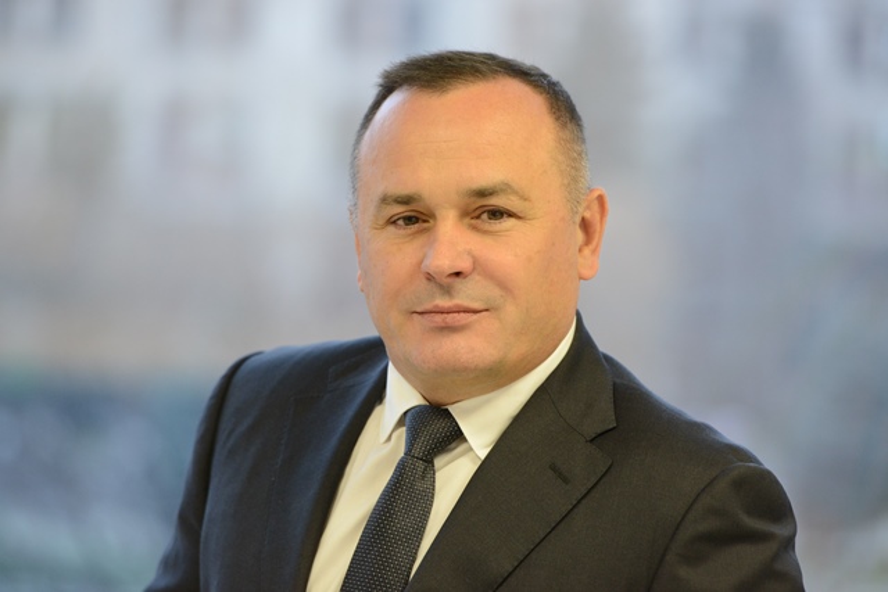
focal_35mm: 195
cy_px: 296
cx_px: 444
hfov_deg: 10.5
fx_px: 4811
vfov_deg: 7.0
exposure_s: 1/125
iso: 2500
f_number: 4.5
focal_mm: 195
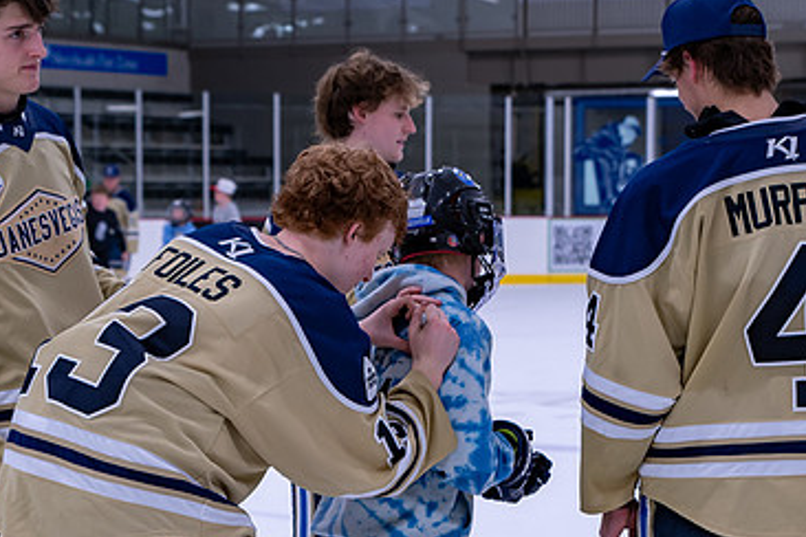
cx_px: 346
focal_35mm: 114
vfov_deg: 12.0
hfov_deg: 17.9
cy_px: 399
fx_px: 2552
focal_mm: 45
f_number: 3.5
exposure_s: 1/250
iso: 180
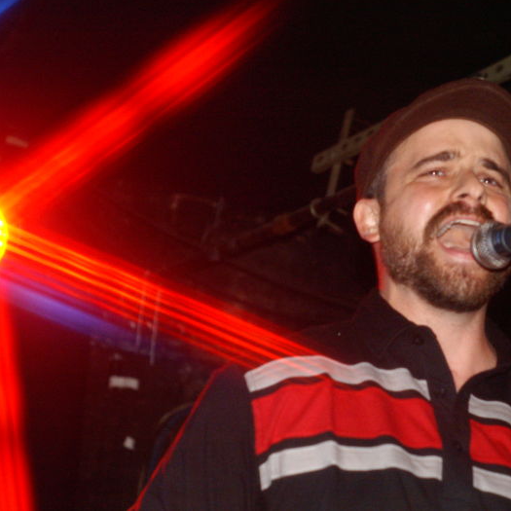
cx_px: 325
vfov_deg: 17.9
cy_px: 254
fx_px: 1620
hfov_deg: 17.9
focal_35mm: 97
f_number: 3.5
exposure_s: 1/60
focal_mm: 50
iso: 1600
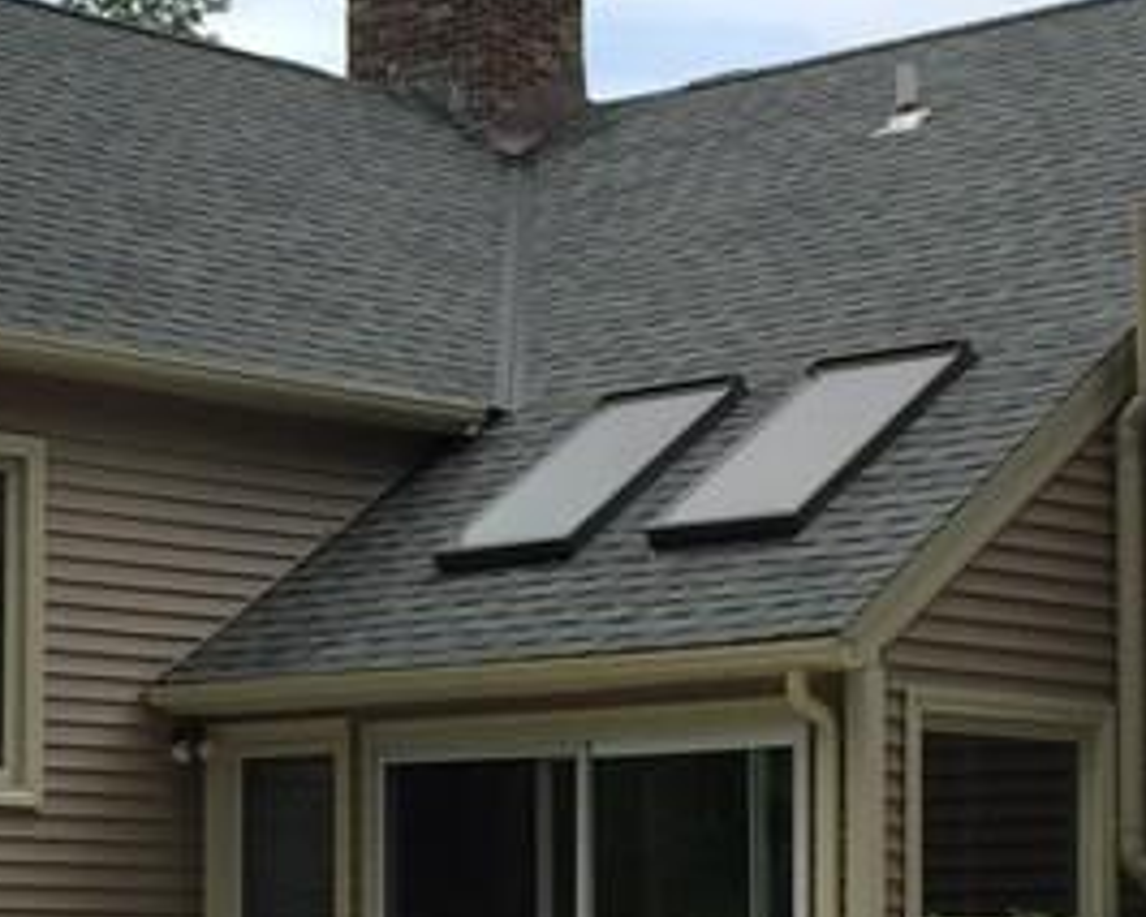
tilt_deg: +2.1
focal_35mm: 109
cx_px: 483
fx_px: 3698
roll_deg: -1.4
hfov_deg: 17.6
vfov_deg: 14.0
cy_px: 878
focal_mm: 4.15
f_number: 2.2
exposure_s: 1/1163
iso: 32
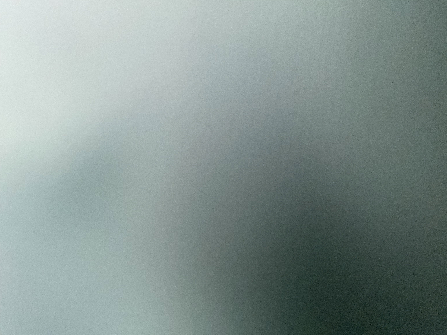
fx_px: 387
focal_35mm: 30
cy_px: 168
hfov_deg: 60.0
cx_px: 224
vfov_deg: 46.8
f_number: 2.2
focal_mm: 2.71
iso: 500
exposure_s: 1/49
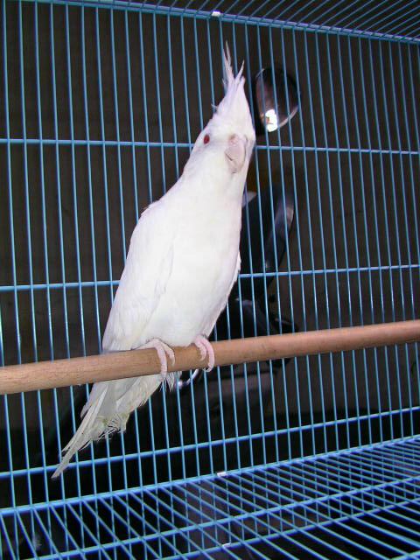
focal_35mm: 38
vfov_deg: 49.0
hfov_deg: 37.7
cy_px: 280
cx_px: 210
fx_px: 615
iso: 100
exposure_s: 1/31.6
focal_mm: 6
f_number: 2.9
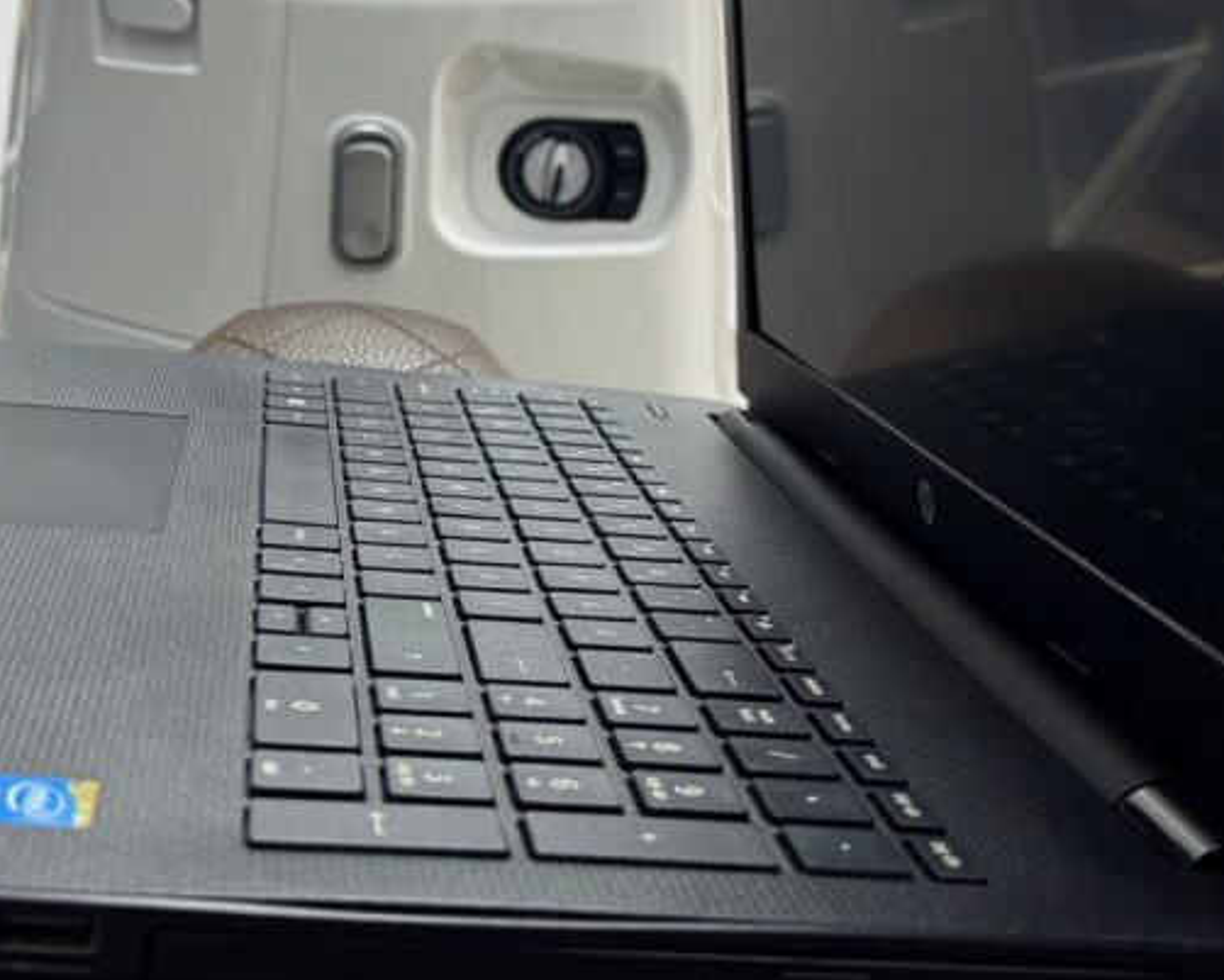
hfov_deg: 33.5
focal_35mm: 56
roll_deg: -4.5
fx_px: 2029
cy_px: 100
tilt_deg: -7.5
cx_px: 539
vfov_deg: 26.3
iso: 200
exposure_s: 1/100
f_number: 1.78
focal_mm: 6.76
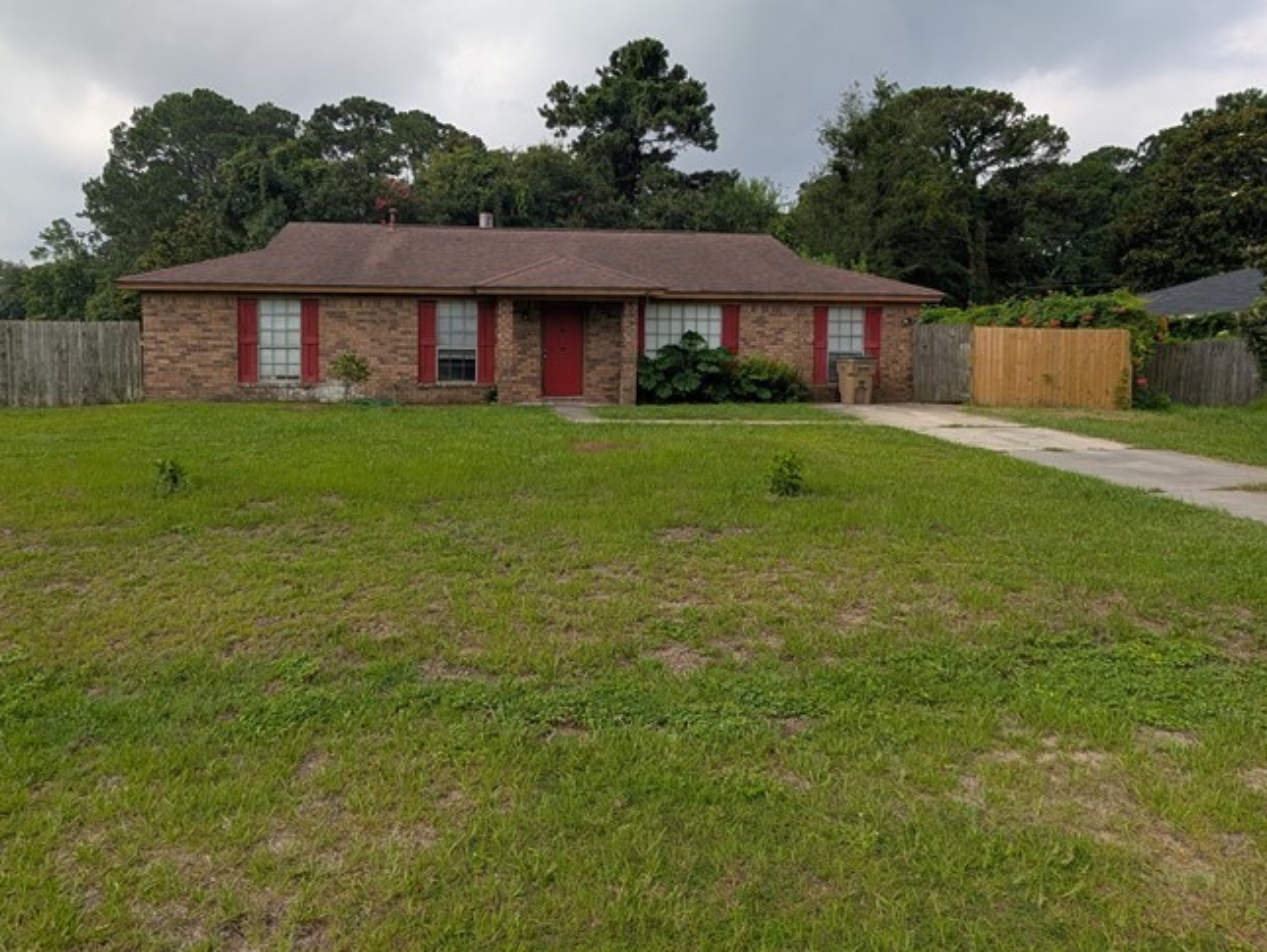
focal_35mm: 19
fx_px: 696
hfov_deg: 84.2
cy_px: 359
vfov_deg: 67.8
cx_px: 553
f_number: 1.7
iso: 55
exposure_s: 1/2545
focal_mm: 2.02
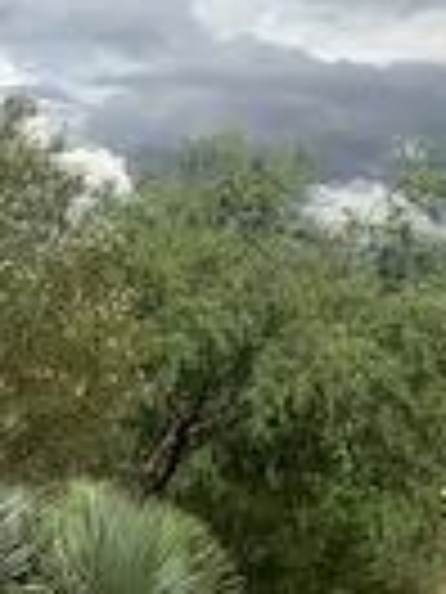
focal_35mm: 126
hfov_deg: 10.1
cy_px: 531
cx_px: -653
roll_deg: -2.3
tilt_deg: +1.5
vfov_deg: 15.5
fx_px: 2165
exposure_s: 1/3937
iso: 25
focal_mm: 4.25
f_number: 1.8
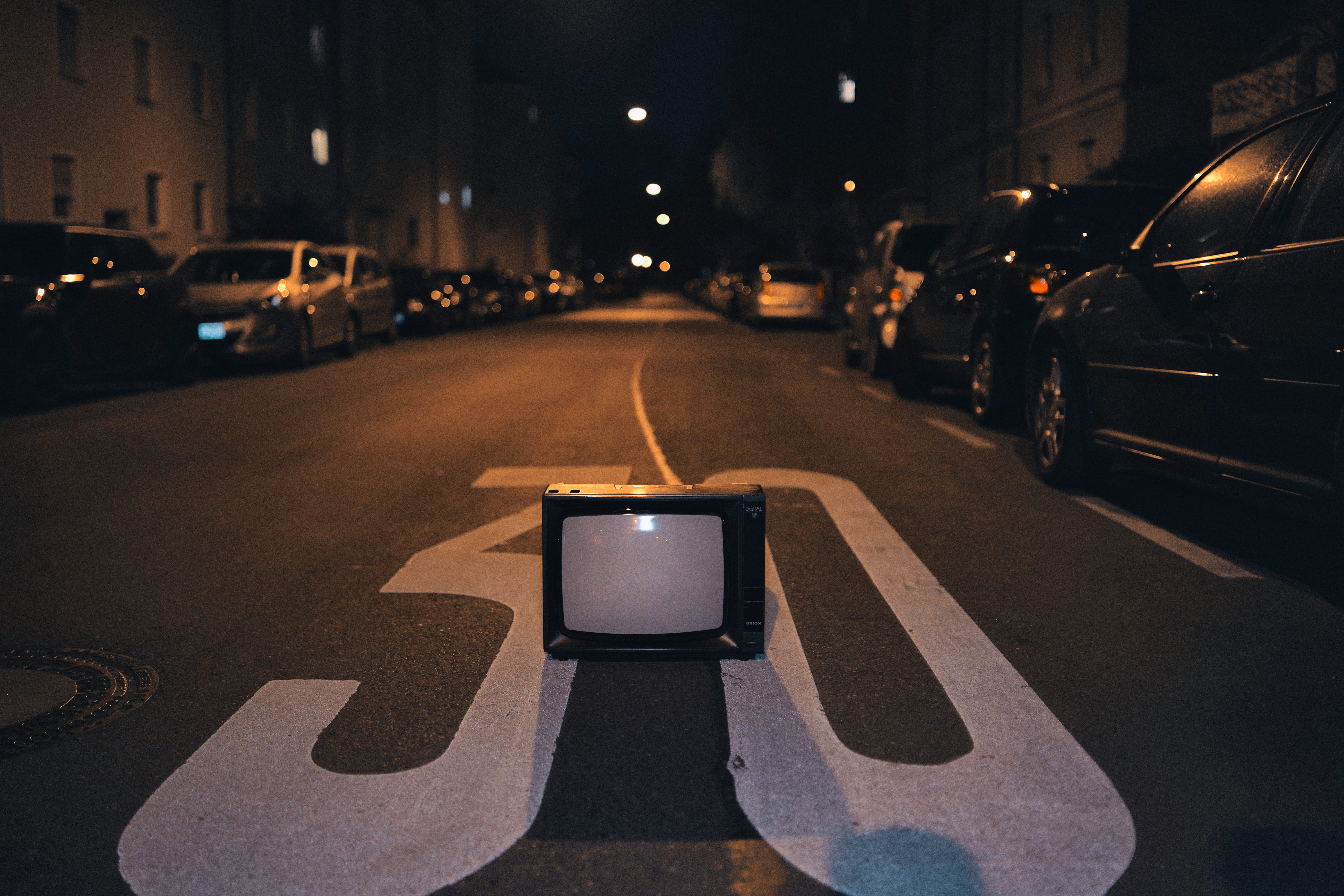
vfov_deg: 37.9
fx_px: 1307
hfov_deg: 54.4
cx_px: 672
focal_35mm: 35
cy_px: 448
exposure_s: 1/100
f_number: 1.4
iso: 1600
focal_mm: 35
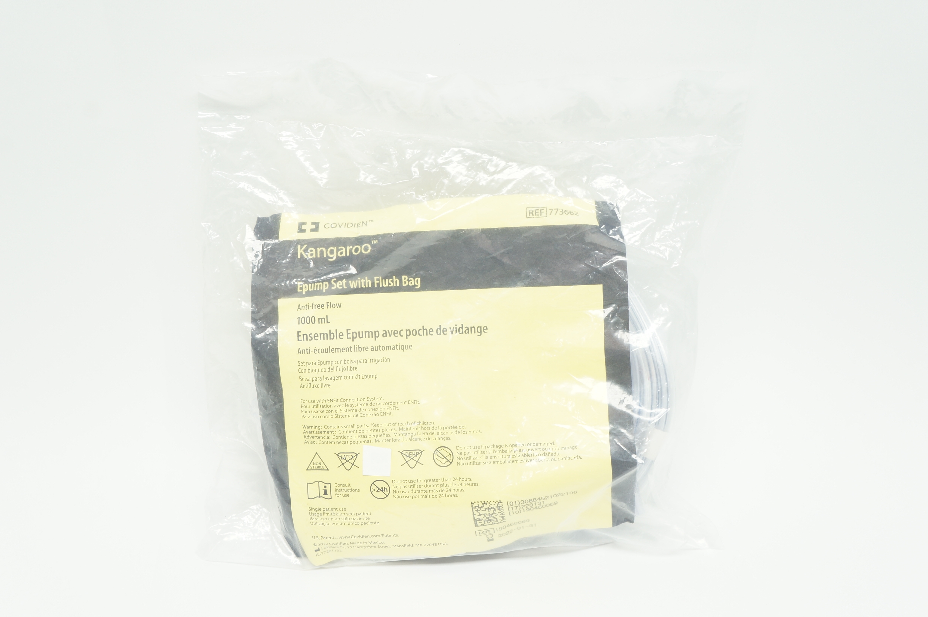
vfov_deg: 28.9
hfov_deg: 42.4
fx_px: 1197
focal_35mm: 46
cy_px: 308
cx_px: 464
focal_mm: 31
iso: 400
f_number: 8
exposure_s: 1/25
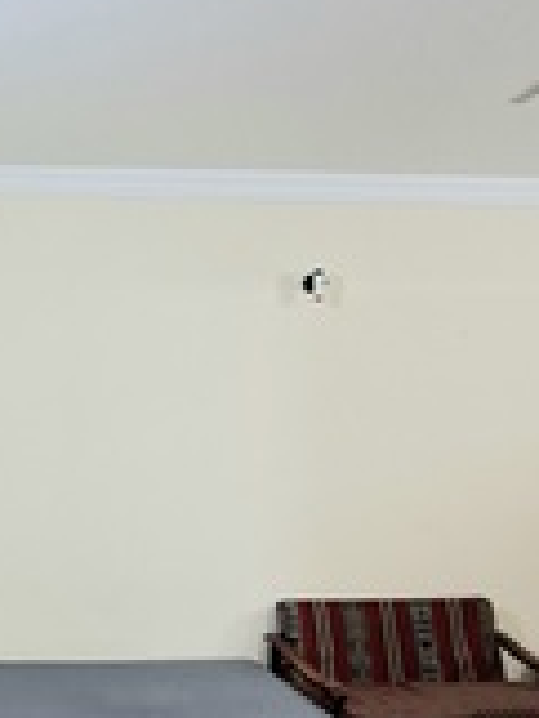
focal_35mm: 37
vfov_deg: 48.5
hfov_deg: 35.6
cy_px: 524
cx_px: 20
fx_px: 767
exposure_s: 1/40
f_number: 2.2
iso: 160
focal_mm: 1.74
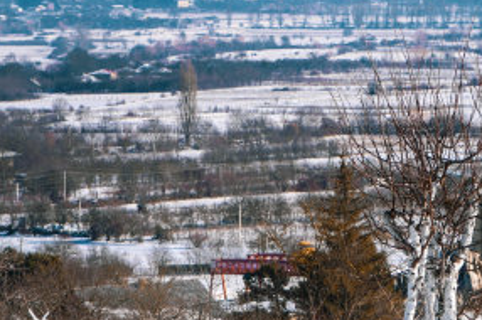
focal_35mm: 251
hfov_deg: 8.2
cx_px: 391
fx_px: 3357
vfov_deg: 5.5
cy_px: 28
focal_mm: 70
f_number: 5.6
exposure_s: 1/640
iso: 50
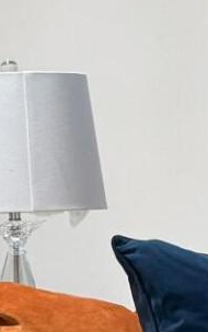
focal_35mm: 241
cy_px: 73
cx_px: -155
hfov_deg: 5.4
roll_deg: +2.1
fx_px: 2186
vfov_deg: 8.7
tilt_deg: +3.7
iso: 100
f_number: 1.78
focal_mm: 6.76
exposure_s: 1/120
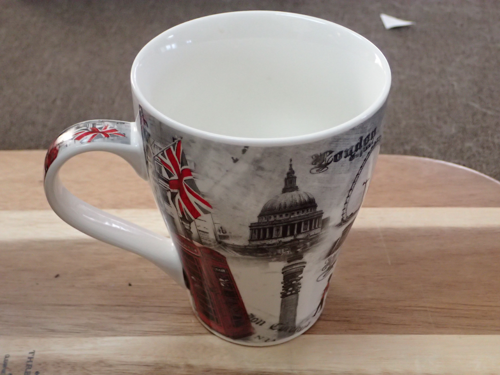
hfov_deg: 36.2
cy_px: 188
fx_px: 766
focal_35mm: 53
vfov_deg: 27.5
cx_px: 250
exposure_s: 1/50
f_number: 3.4
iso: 800
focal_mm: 9.61
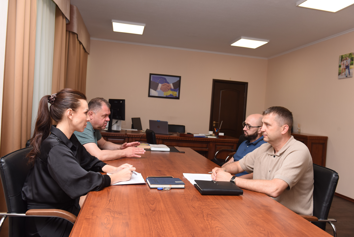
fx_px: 285
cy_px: 118
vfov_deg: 45.0
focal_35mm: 29
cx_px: 177
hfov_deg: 63.6
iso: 400
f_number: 5.6
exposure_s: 1/125
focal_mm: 29
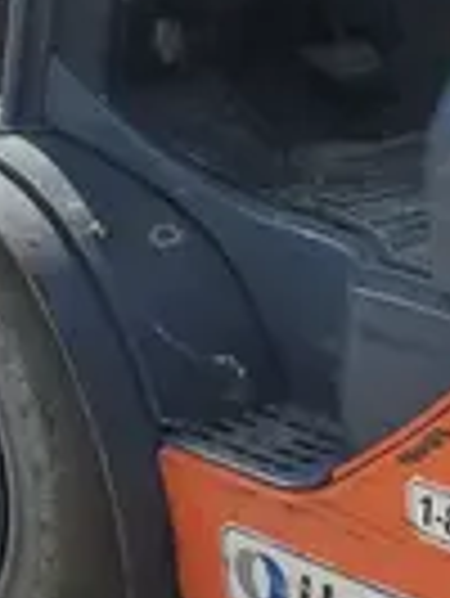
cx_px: 828
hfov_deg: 9.8
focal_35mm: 143
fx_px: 2475
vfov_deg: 13.6
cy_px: 16
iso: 40
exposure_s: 1/2851
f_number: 1.8
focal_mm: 5.4
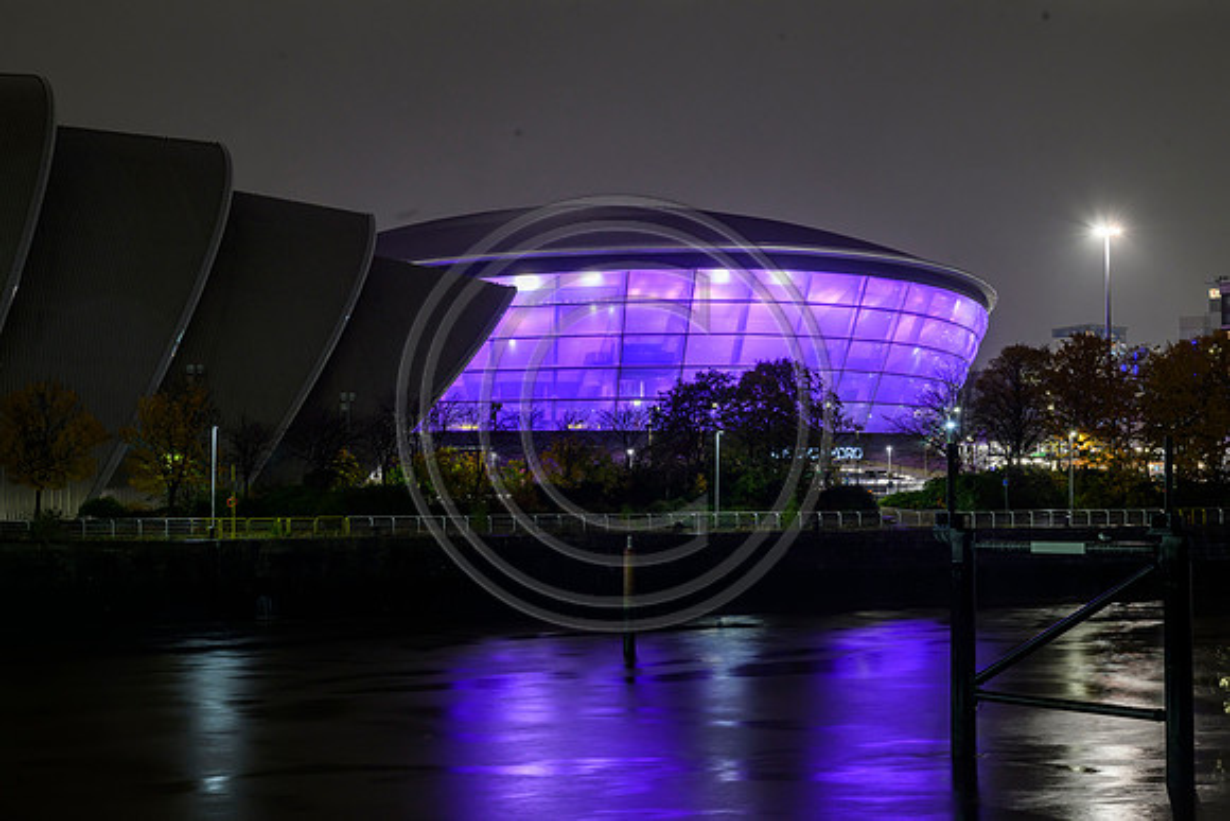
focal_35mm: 70
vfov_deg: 19.5
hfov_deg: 28.8
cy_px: 410
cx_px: 615
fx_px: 2392
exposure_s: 2
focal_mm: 70
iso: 500
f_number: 11
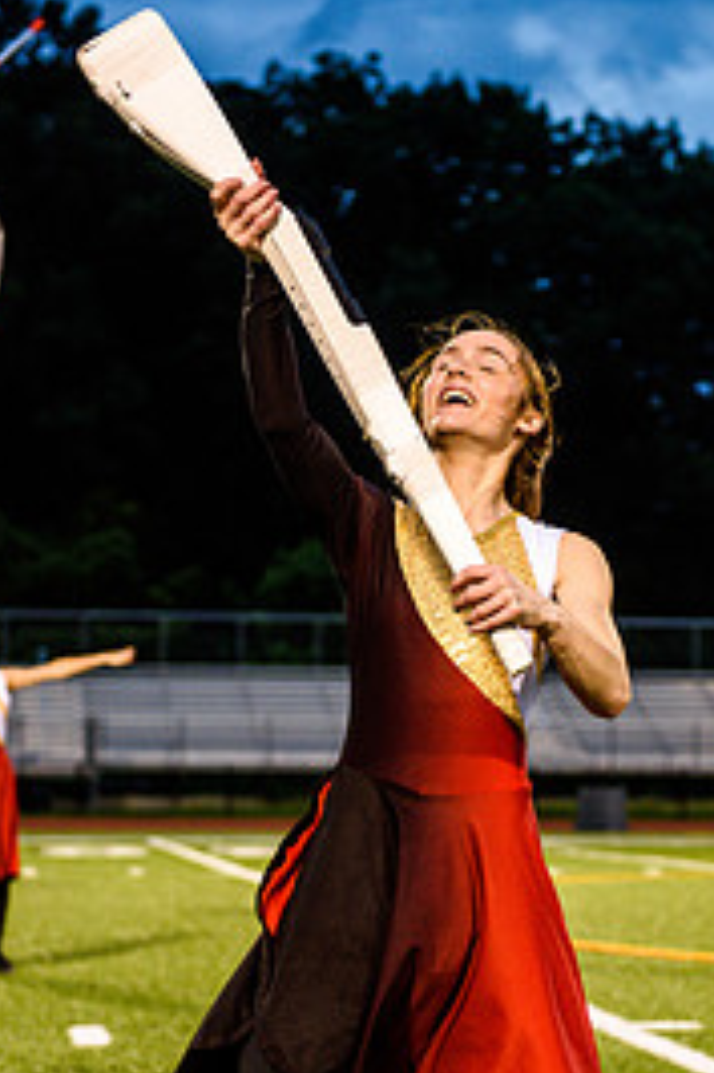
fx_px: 3128
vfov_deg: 19.4
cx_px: 452
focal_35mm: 105
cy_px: 730
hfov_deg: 13.0
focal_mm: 62
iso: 1600
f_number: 3.2
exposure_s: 1/250
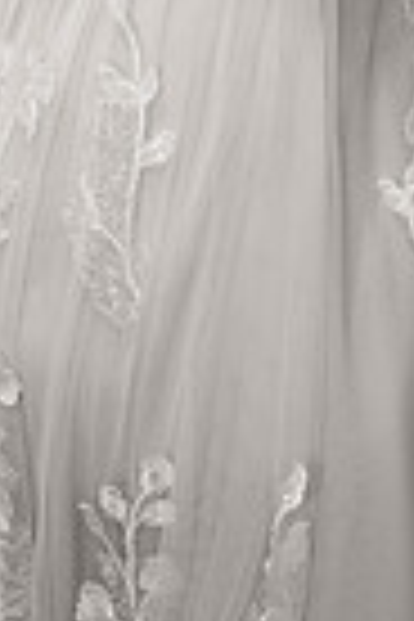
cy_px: -148
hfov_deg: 6.0
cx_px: -14
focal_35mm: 229
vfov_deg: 8.9
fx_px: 3950
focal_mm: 70
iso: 1000
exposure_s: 1/250
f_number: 3.2
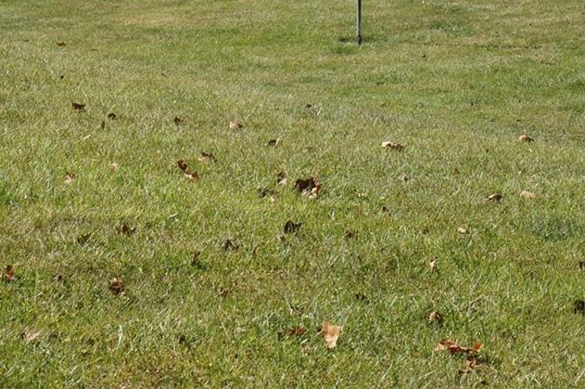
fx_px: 1790
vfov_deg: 12.2
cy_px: -28
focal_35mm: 110
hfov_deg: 18.6
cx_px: 261
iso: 100
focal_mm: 29
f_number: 9
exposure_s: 1/160
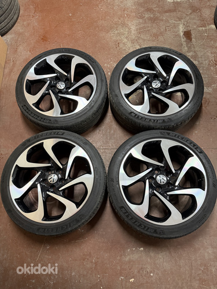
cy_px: 144
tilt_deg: -71.2
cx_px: 108
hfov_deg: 56.8
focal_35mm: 24
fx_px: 201
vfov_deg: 71.6
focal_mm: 6.76
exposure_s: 1/60
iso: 500
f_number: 1.78
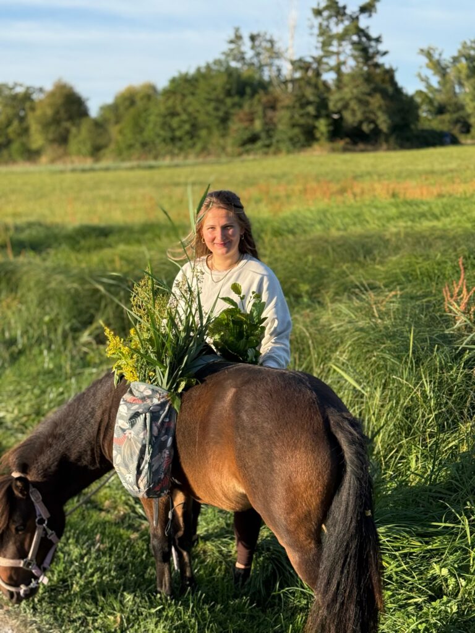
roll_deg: +0.8
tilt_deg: -15.0
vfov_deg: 39.7
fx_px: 878
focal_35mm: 48
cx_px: 238
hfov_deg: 30.3
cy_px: 316
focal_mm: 6.76
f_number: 1.78
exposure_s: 1/1377
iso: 64
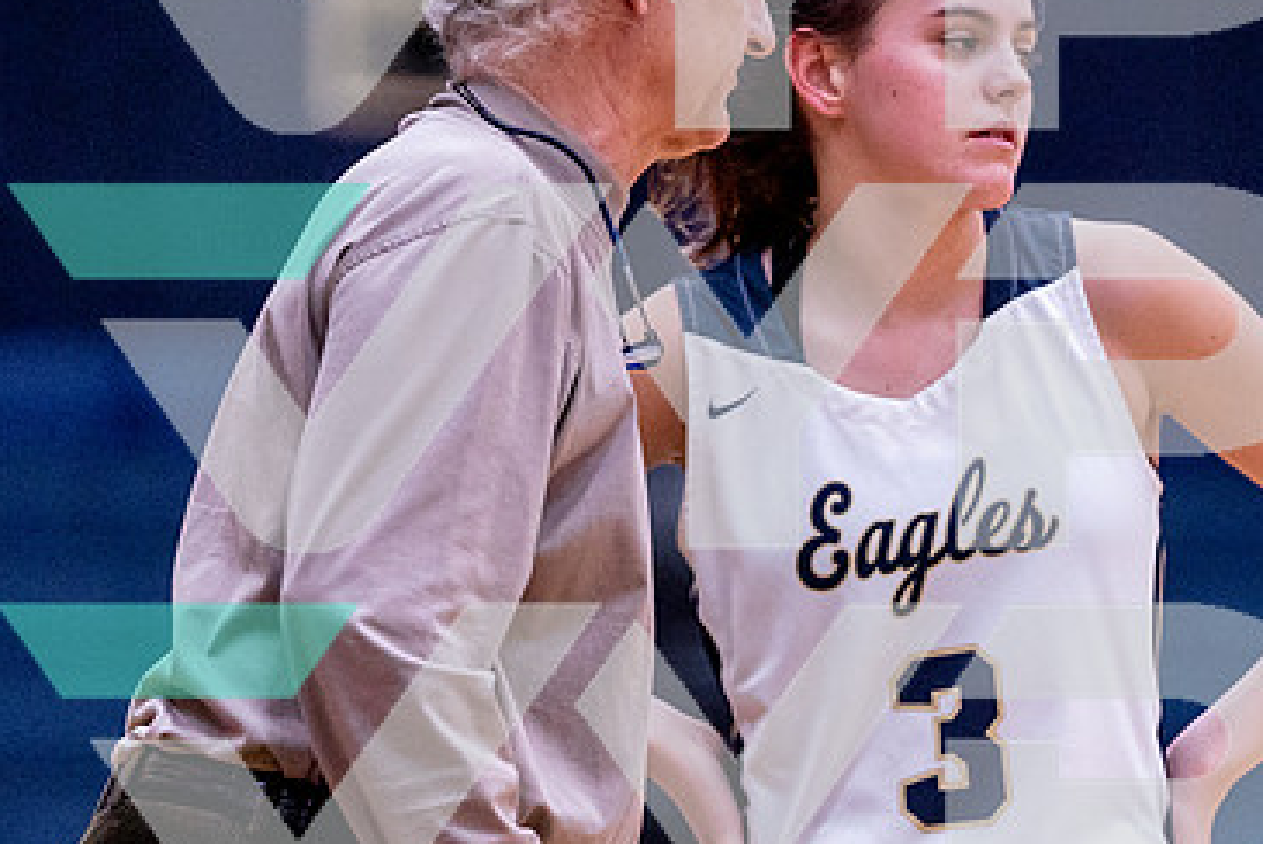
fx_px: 17941
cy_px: 333
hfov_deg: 4.0
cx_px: 844
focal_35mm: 511
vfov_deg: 2.7
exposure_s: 1/1250
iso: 2000
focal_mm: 200
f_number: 2.8
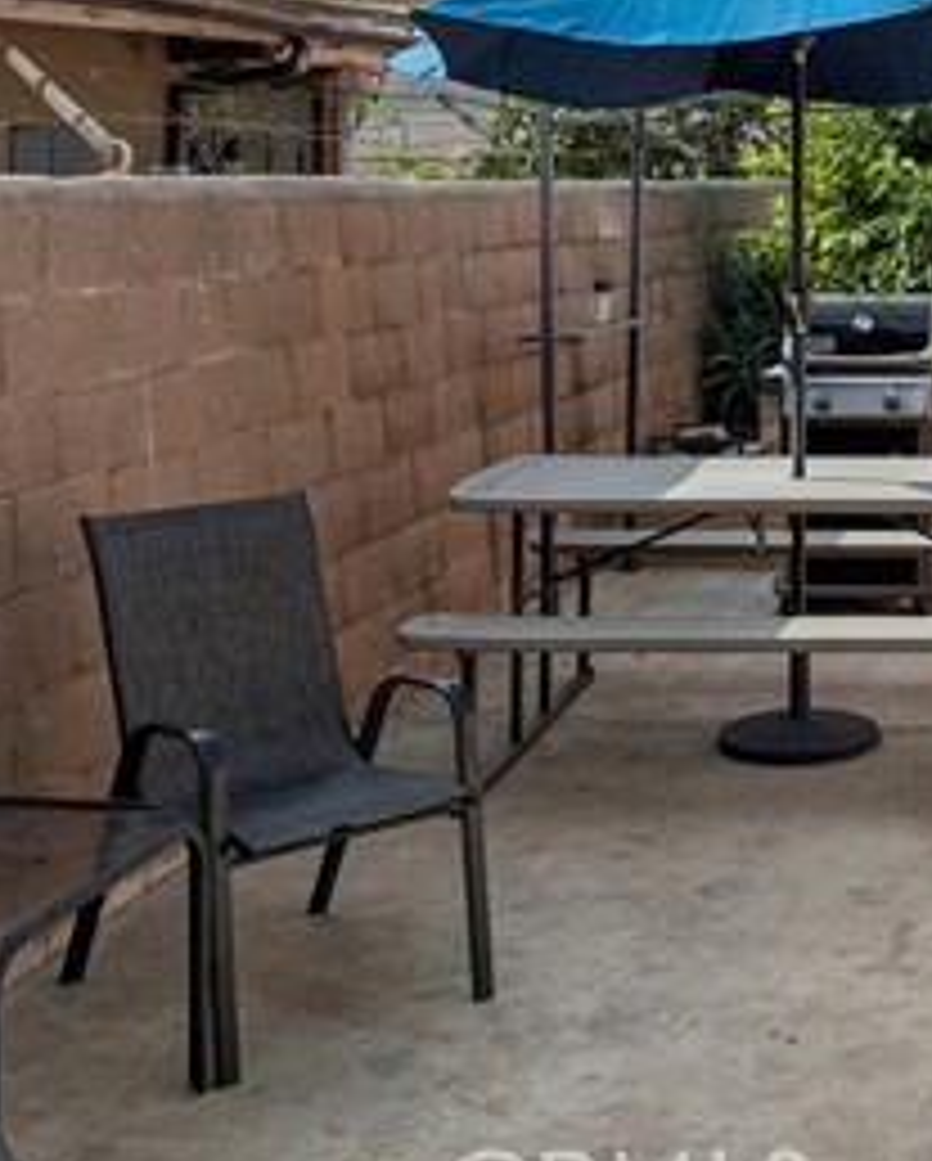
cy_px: 178
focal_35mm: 58
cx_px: 1135
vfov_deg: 31.3
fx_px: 1996
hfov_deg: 23.8
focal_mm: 12.3
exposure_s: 1/120
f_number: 2.8
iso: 110
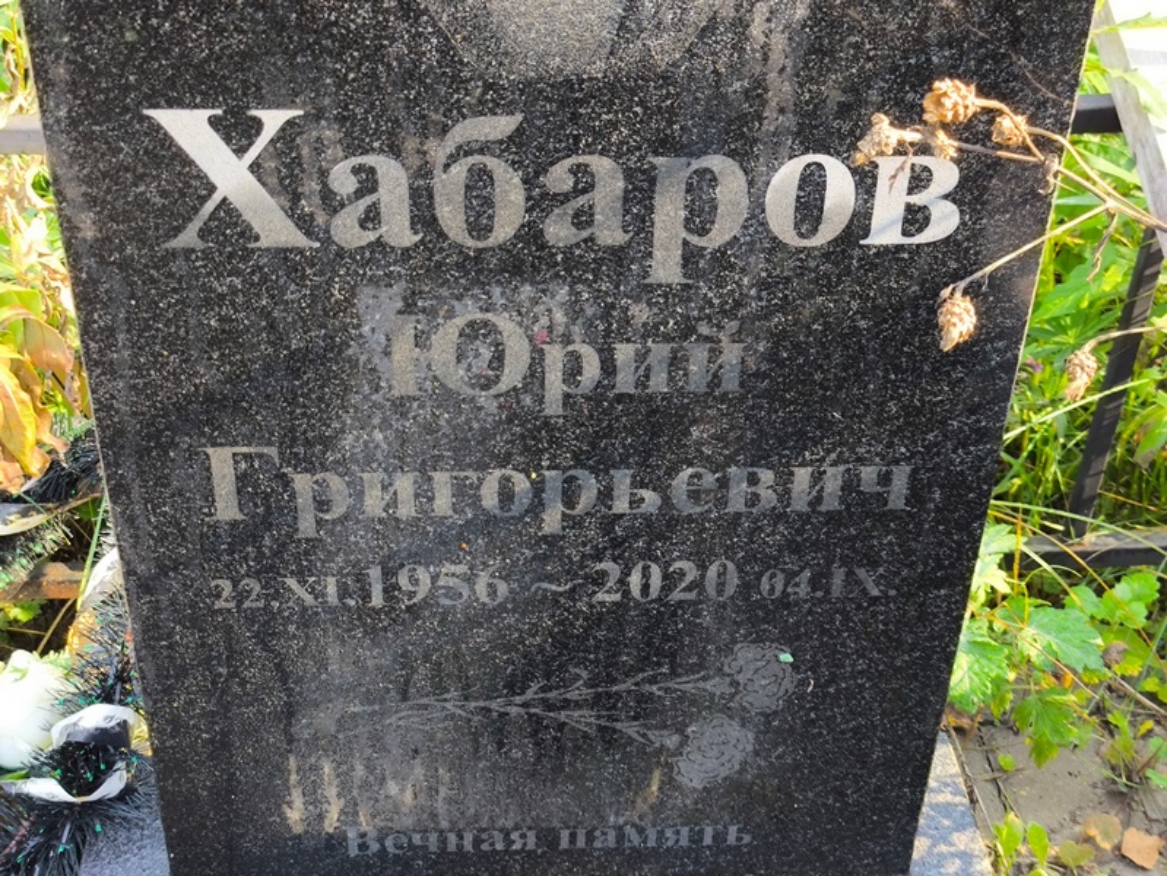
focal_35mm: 50
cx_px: 584
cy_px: 438
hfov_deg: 38.2
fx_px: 1686
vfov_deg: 29.1
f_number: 1.7
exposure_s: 1/60
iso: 64
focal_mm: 4.71
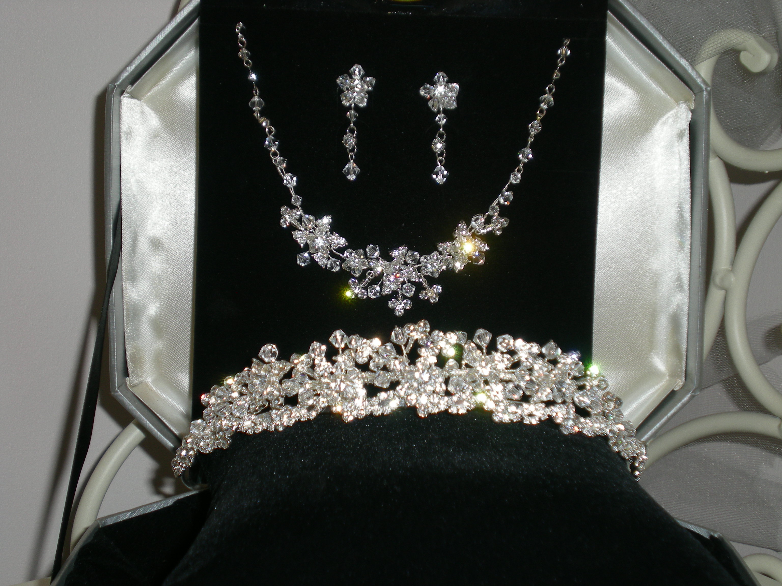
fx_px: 1265
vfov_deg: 26.1
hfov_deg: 34.3
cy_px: 293
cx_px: 391
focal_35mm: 56
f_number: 3.9
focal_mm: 9.3
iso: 50
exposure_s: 1/60
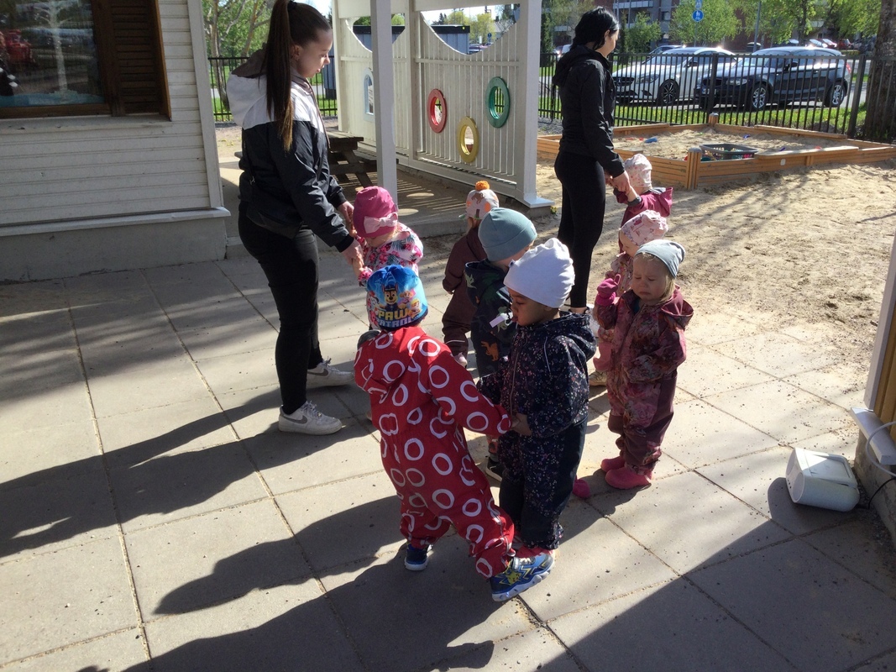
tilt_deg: -20.5
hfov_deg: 58.4
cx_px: 448
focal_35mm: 31
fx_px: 802
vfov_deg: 45.4
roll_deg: +0.8
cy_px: 336
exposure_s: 1/536
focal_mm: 3.3
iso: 25
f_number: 2.4
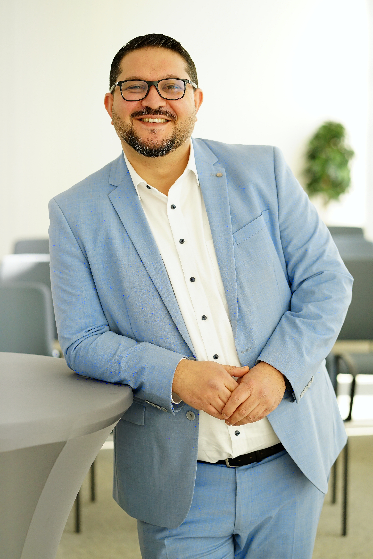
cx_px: 186
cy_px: 280
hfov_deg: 16.1
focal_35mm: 85
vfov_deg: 23.9
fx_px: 1321
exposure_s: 1/640
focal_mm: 85
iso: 1600
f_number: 3.2
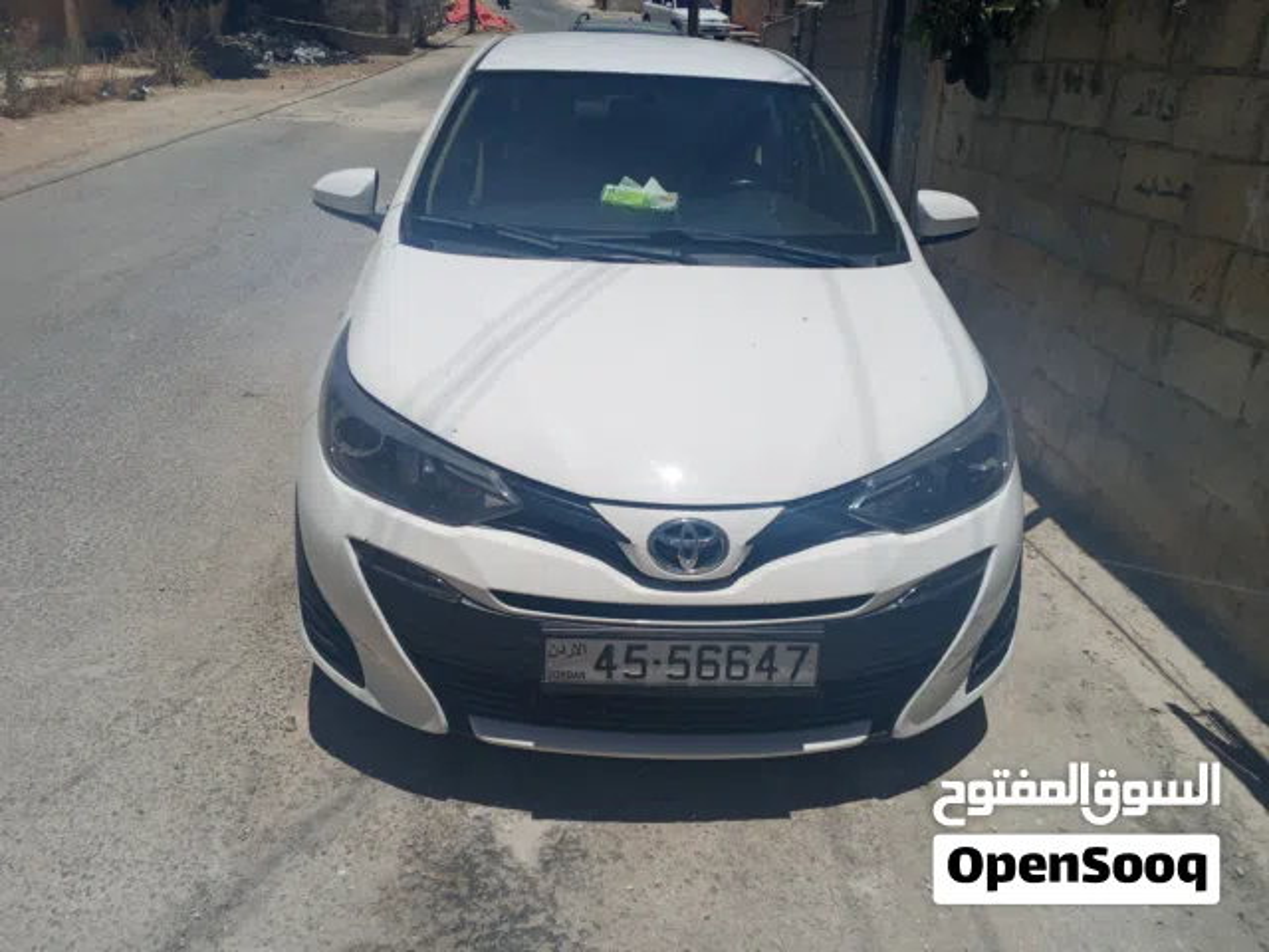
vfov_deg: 51.4
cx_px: 634
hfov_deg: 65.3
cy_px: 476
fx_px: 990
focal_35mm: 27
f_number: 1.6
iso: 103
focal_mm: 4.19
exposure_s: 1/2183
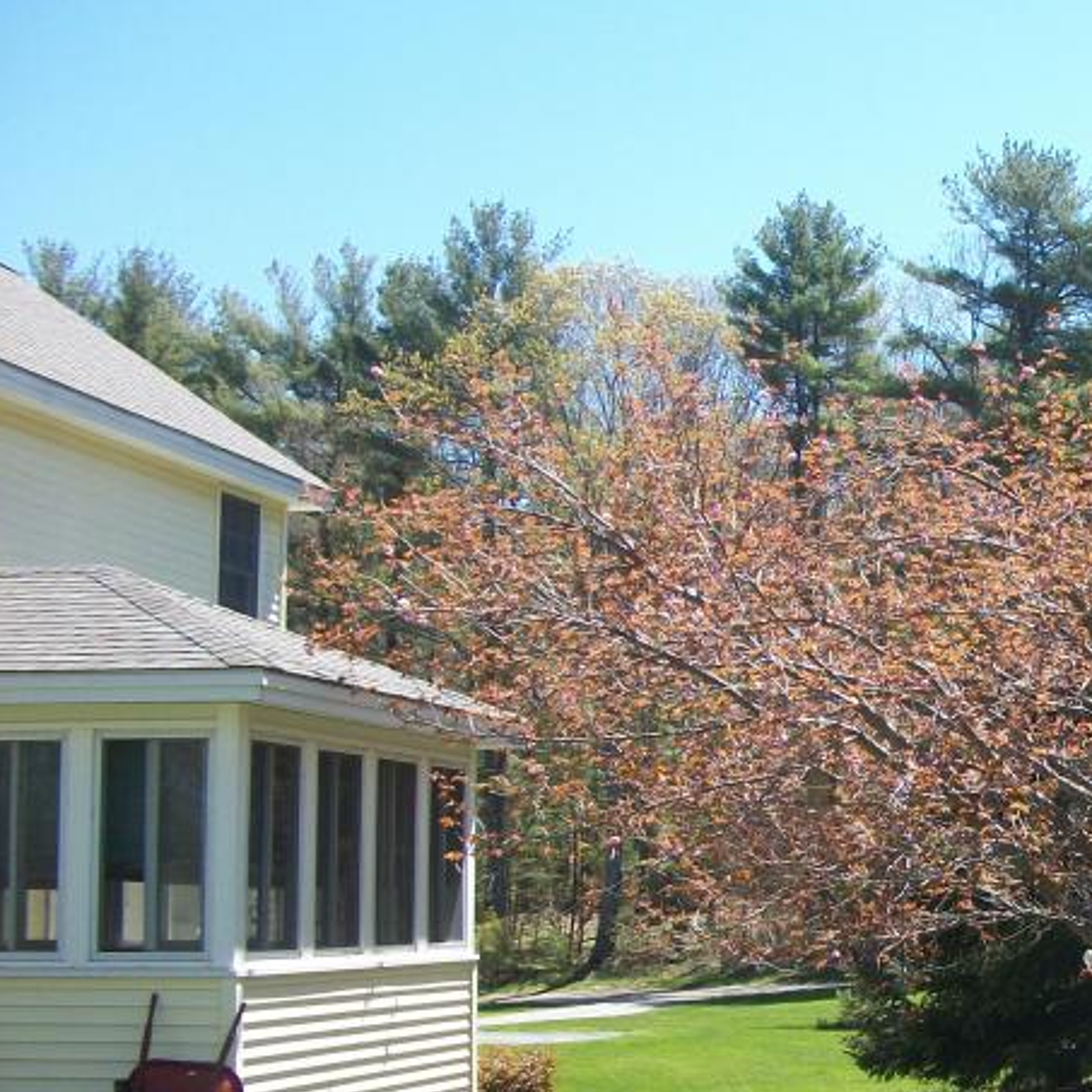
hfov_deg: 24.9
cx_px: 1213
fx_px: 2284
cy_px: 786
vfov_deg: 26.6
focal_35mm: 64
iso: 80
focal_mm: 5.7
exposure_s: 1/80
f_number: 8.8
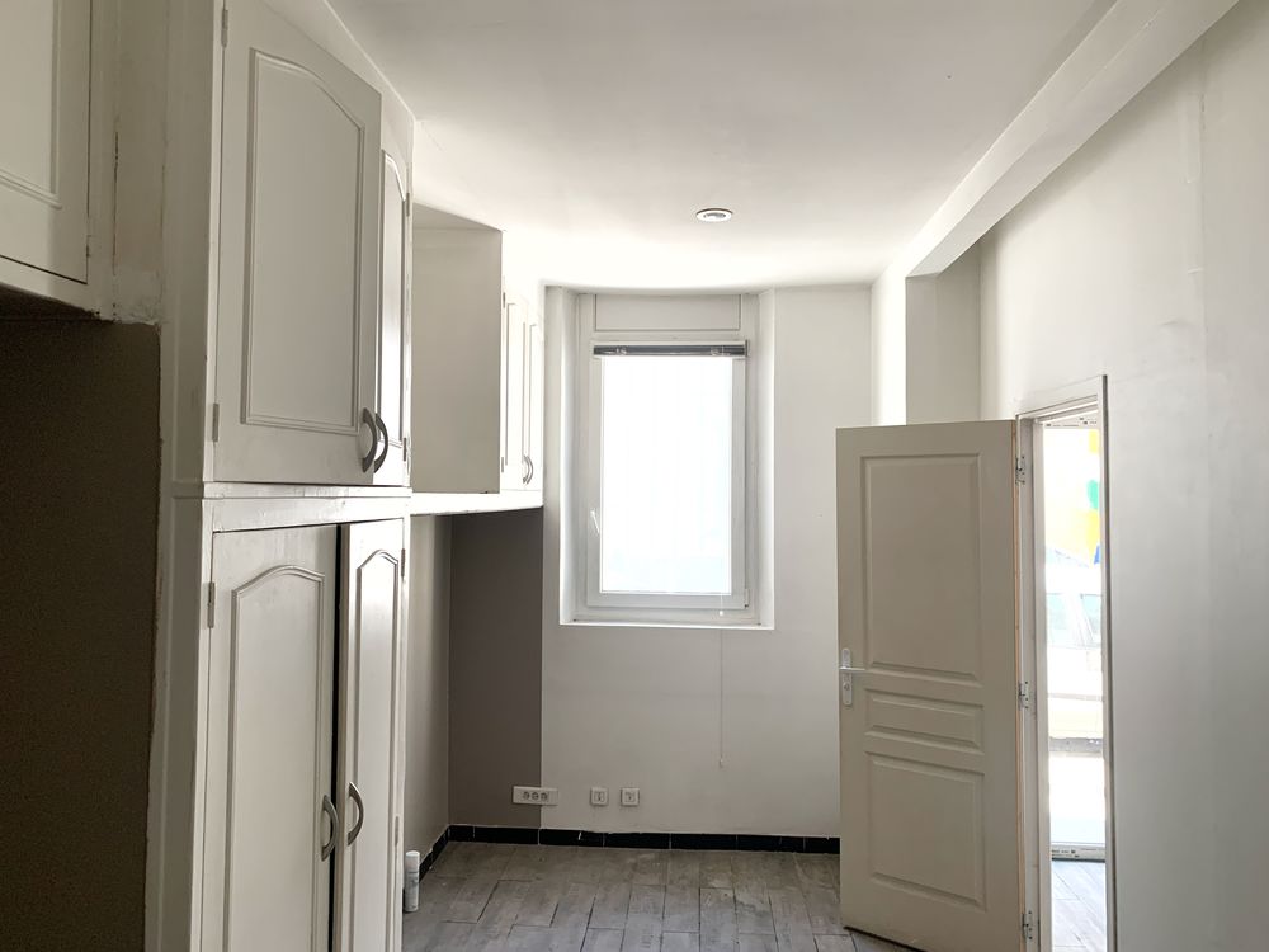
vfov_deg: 53.1
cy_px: 476
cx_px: 634
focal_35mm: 26
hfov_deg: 67.3
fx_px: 953
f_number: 1.8
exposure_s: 1/60
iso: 100
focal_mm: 4.25
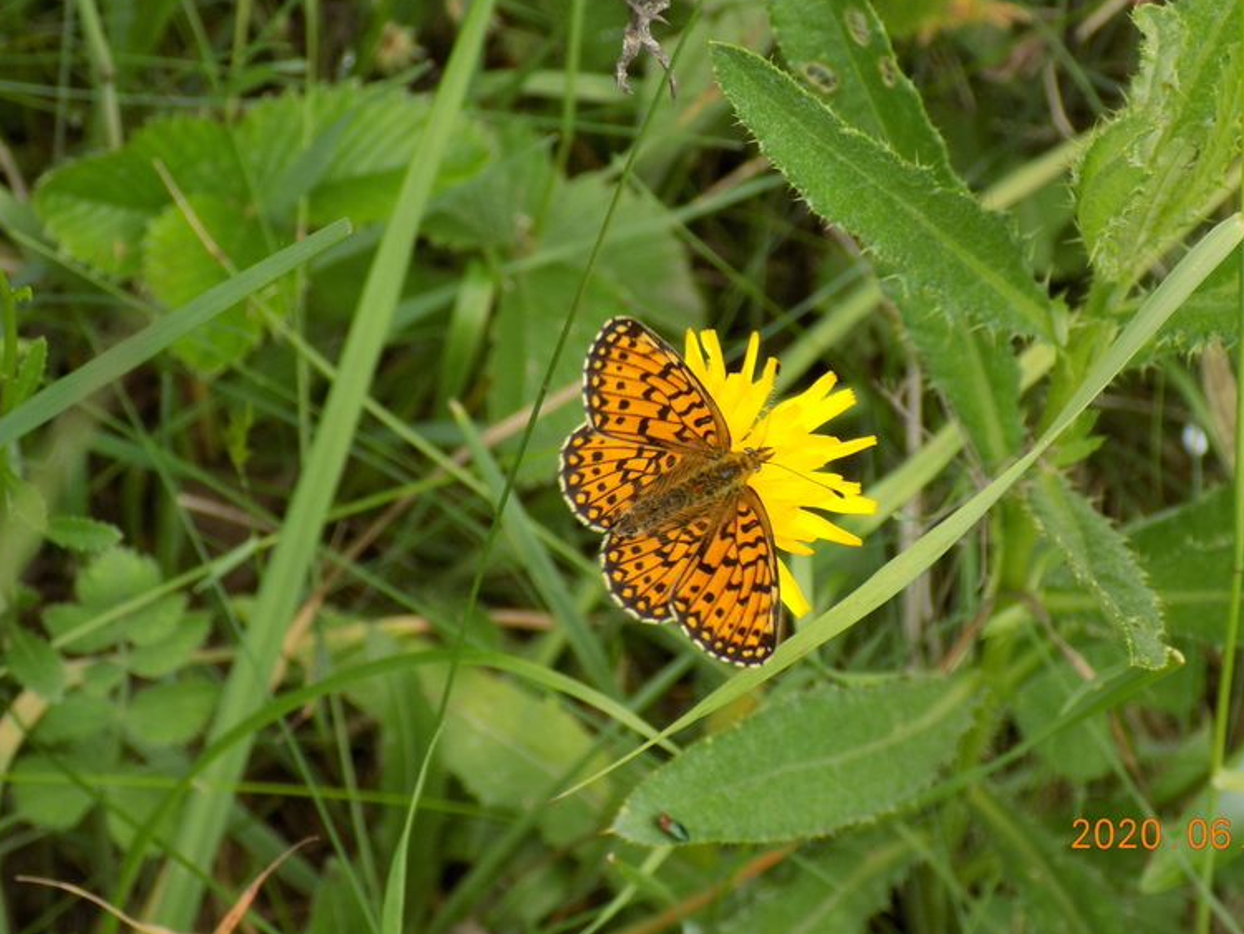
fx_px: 4818
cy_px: 427
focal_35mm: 134
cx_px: 667
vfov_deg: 11.1
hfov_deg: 14.7
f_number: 4.8
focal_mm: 20.9
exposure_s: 1/80
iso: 80
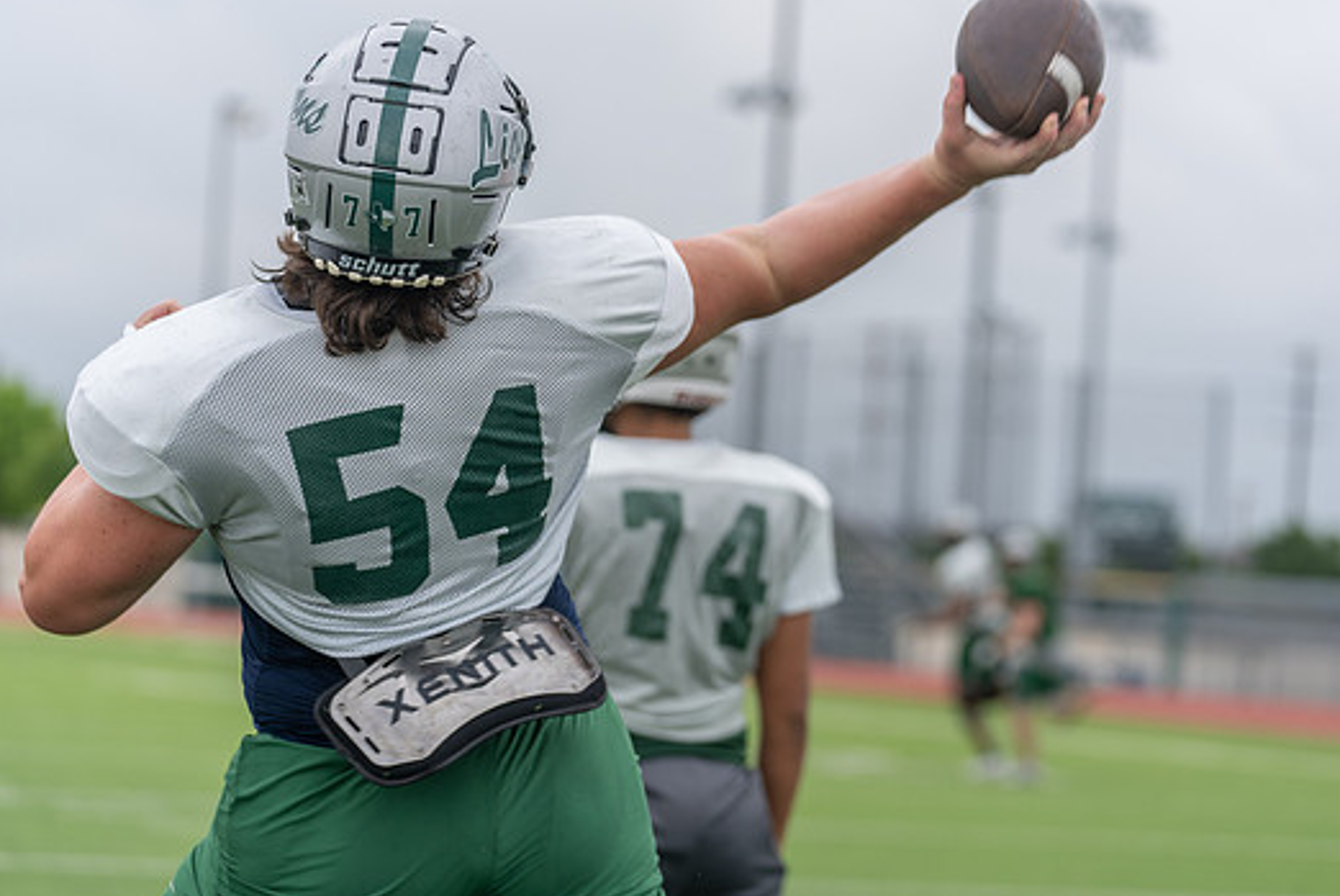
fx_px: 5253
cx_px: 675
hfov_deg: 14.5
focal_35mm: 141
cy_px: 425
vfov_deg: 9.7
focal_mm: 127
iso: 250
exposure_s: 1/1250
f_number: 3.5
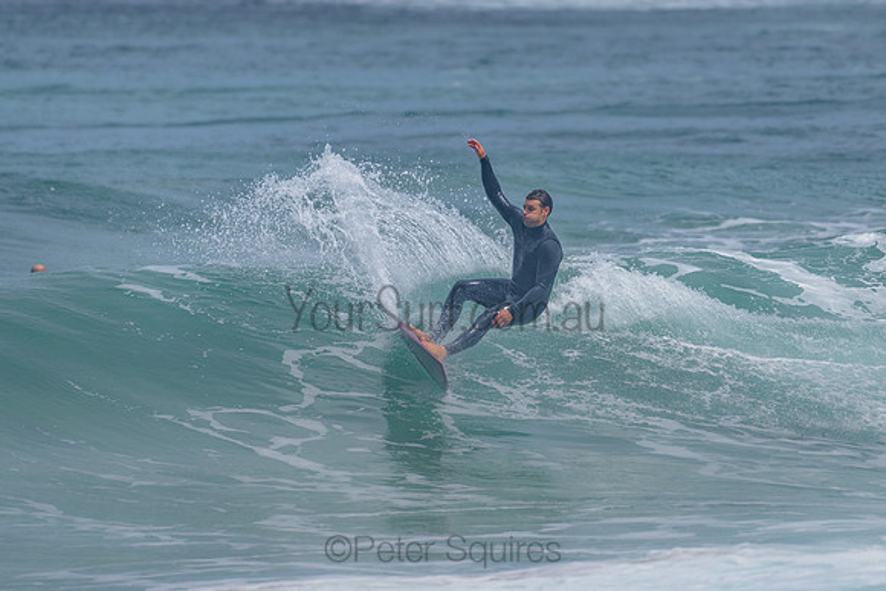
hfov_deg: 3.4
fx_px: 15083
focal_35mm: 613
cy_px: 229
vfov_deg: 2.2
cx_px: 472
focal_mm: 500
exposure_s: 1/2000
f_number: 5.6
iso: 200
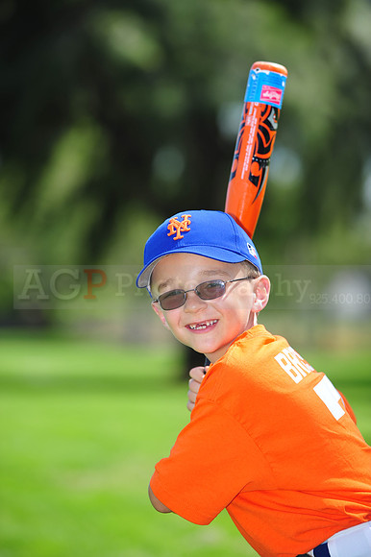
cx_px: 186
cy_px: 278
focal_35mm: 200
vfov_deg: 10.3
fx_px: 3095
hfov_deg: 6.9
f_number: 4.5
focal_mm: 200
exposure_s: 1/640
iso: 200
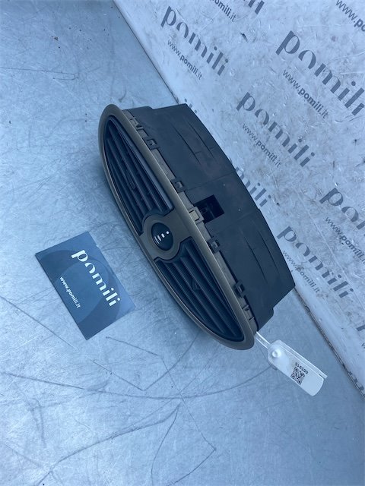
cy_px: 243
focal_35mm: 26
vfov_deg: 67.3
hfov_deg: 53.1
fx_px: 366
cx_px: 182
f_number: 1.8
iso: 32
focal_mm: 4.25
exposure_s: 1/728
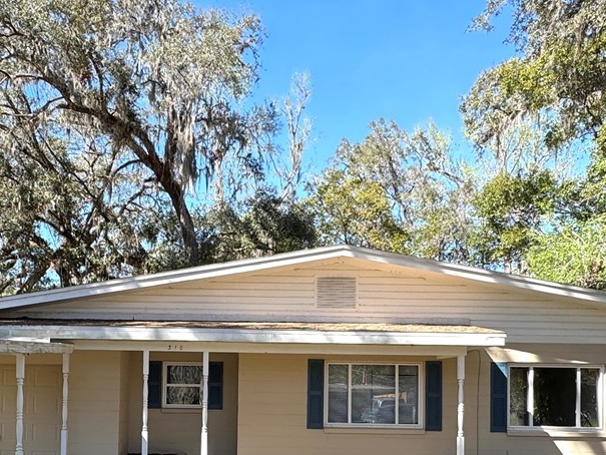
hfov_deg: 49.4
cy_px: 376
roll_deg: -1.1
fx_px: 648
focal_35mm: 37
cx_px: 212
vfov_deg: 37.1
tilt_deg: +1.1
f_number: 2.2
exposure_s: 1/537
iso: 40
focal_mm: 2.22
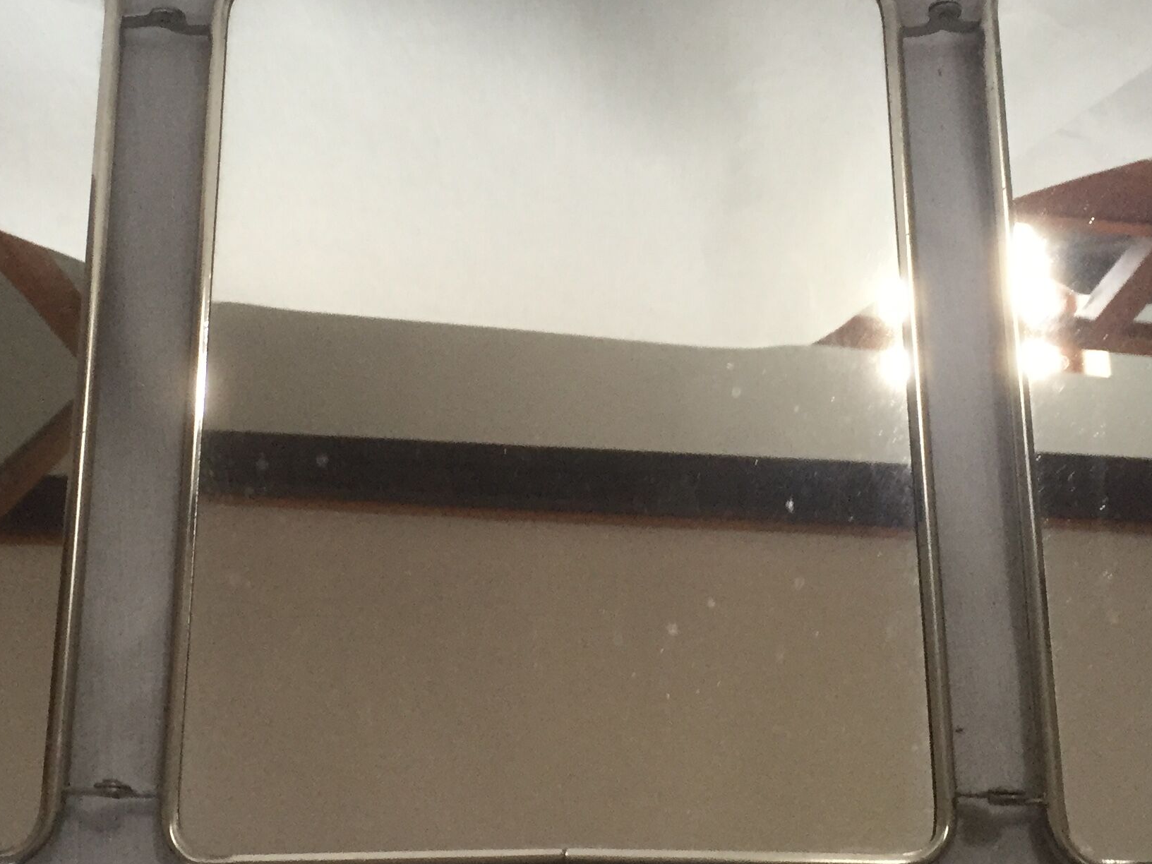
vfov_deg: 25.2
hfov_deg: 33.2
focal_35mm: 58
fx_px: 1930
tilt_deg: -70.4
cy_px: 385
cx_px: 502
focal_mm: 4.15
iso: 160
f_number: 2.2
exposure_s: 1/33
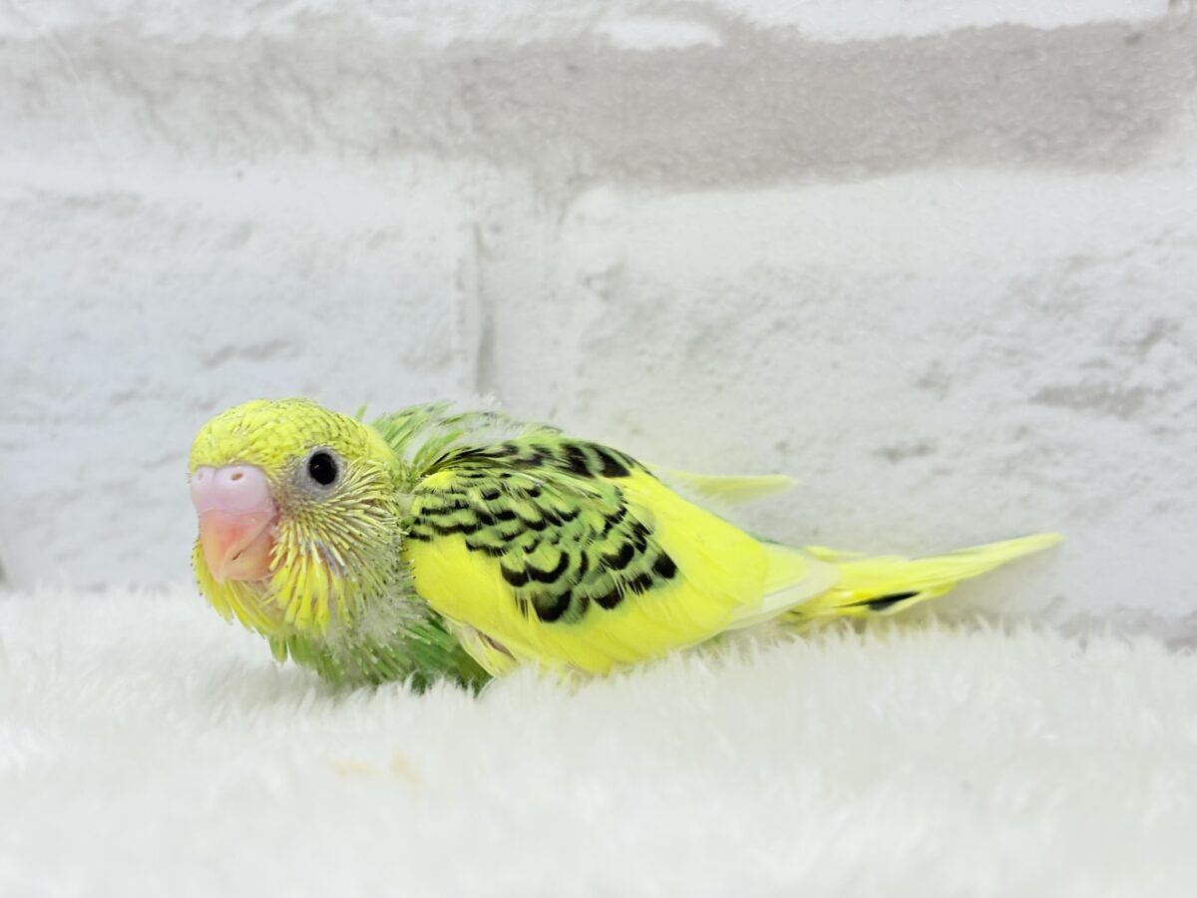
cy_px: 449
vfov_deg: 28.0
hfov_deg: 36.8
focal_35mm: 52
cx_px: 598
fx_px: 1798
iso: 64
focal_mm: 5.96
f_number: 1.6
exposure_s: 1/100
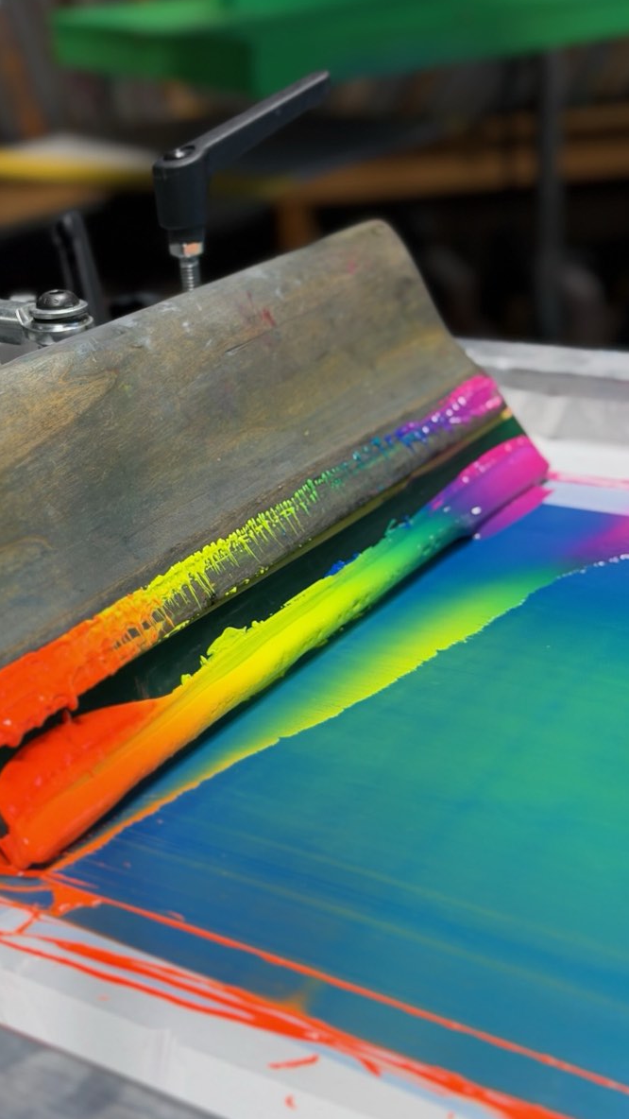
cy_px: 555
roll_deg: +1.9
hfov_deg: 22.6
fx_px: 1571
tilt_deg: -21.0
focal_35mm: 53
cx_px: 227
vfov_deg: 39.2
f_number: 1.78
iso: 64
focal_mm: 6.76
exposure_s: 1/458
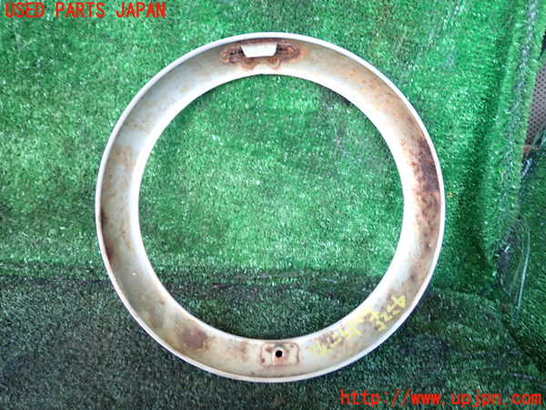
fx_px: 473
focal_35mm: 30
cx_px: 273
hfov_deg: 60.0
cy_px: 205
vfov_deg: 46.8
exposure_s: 1/30
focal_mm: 5.4
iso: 200
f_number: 2.3
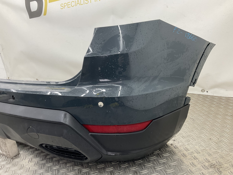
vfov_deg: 48.2
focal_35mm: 29
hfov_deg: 61.7
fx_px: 195
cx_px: 116
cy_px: 88
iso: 40
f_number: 1.8
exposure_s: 1/100
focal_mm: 3
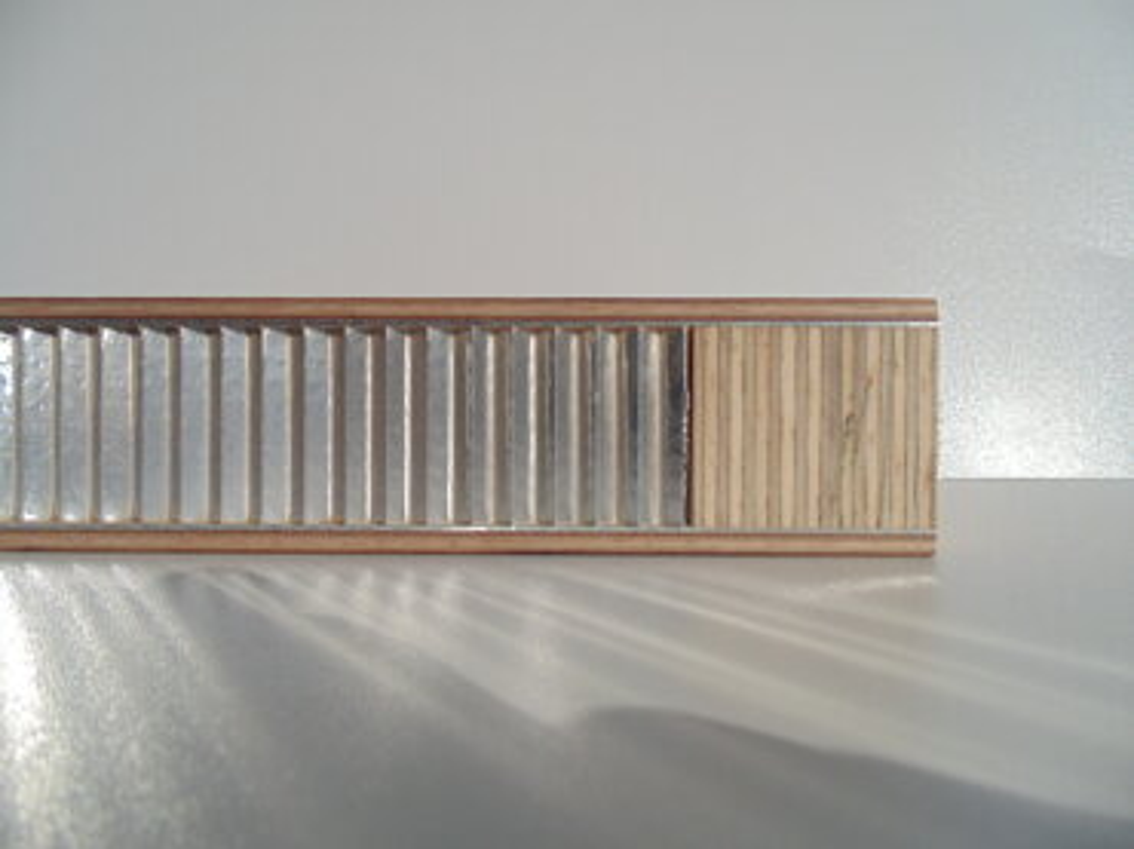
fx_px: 720
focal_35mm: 22
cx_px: 567
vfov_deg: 61.0
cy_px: 424
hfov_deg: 76.4
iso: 80
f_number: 9.7
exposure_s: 1/400
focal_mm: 4
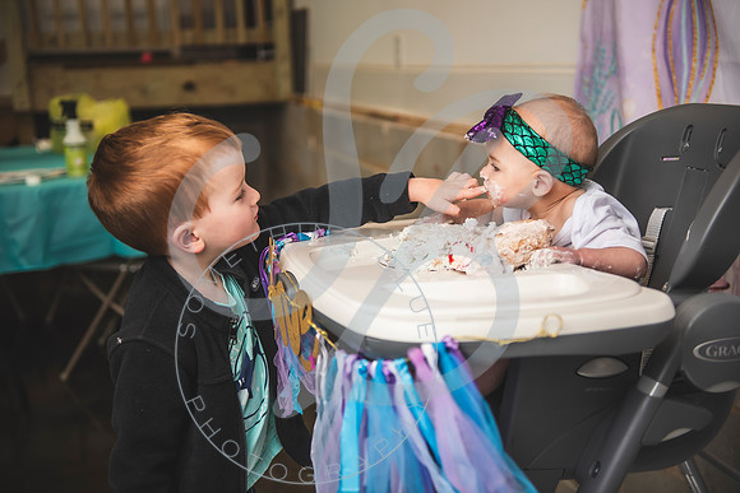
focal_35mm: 48
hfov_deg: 41.1
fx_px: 987
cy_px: 246
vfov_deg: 28.1
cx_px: 370
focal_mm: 48
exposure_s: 1/160
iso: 250
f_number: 2.8
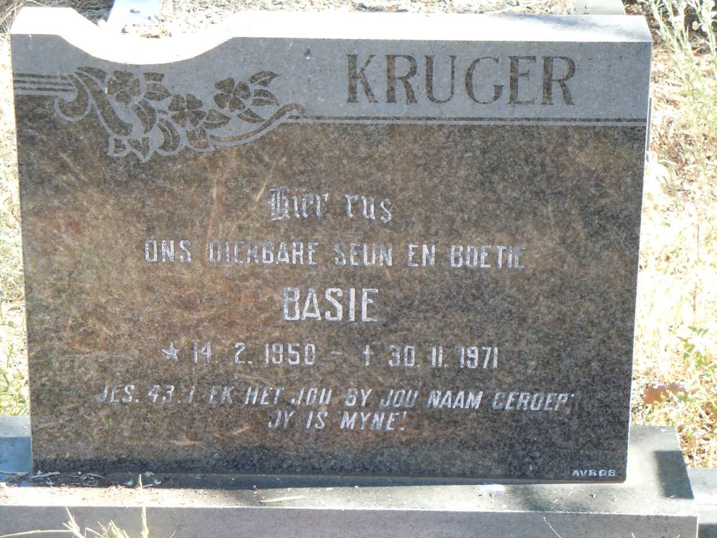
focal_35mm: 116
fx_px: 2403
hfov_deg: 17.0
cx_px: 358
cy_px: 269
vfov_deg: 12.8
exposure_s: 1/80
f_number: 4.6
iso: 200
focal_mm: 20.9
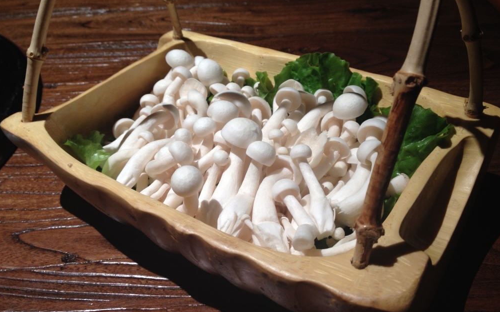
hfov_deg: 51.5
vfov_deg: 33.6
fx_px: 518
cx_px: 254
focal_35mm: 38
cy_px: 151
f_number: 2.4
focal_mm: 4.28
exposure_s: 1/20
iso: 64
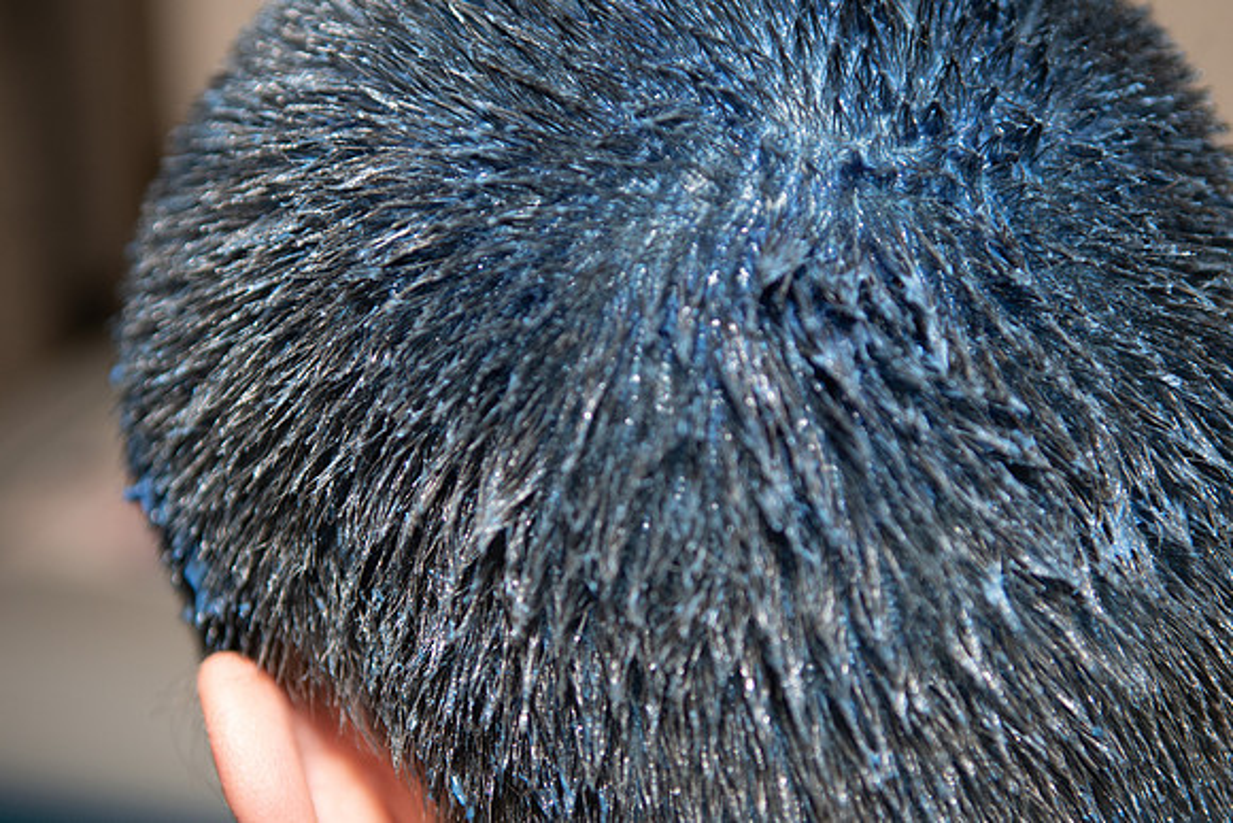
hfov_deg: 29.9
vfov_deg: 20.2
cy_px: 412
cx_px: 616
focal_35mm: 68
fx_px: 2312
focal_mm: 45
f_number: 2.8
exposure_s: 1/200
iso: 400
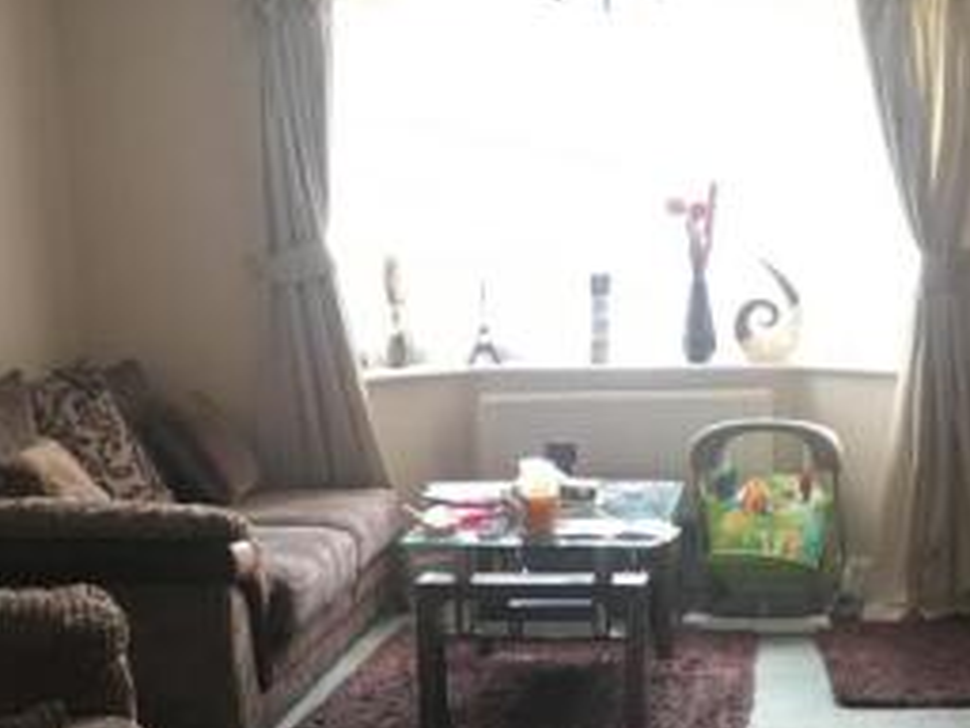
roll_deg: +1.5
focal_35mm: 66
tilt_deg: -12.4
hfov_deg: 29.3
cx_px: 604
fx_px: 1849
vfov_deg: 21.9
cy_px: 612
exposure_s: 1/33
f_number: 2.2
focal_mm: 4.15
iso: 125
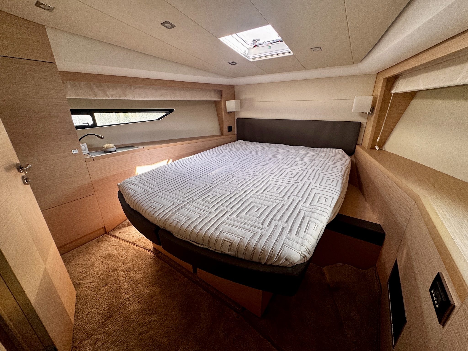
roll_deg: +0.4
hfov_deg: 102.1
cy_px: 176
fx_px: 189
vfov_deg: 85.7
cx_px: 234
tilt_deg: -17.9
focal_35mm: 14
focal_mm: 2.22
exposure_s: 1/99
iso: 100
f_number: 2.2
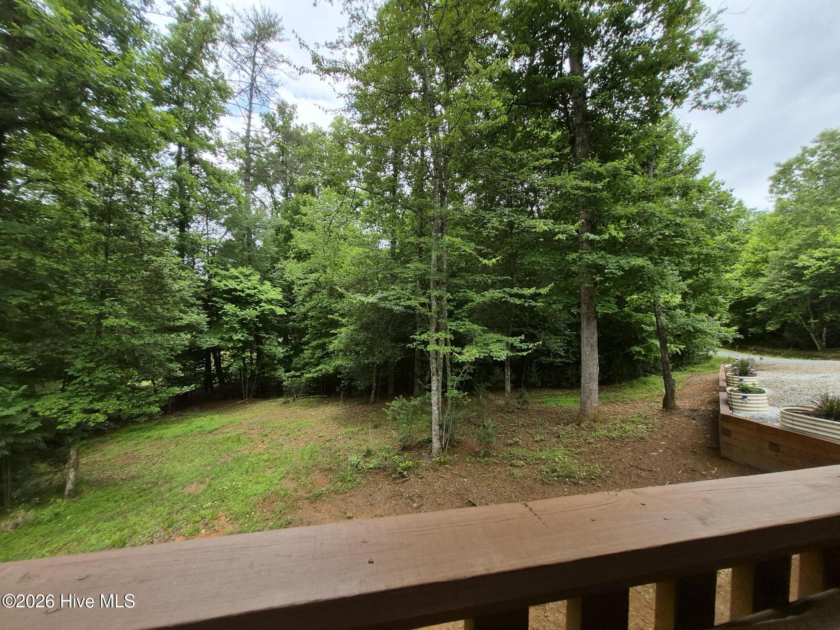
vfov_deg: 89.9
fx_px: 315
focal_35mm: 13
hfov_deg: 106.2
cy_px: 315
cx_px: 420
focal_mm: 1.74
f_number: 2.2
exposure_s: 1/1020
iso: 40
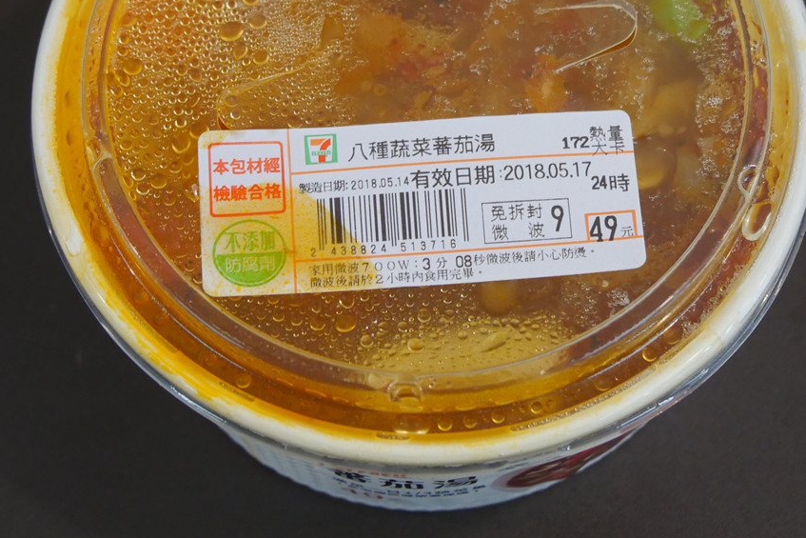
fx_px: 2441
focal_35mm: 109
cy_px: 164
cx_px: 431
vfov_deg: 12.5
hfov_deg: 18.7
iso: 1250
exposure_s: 1/80
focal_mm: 37
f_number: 4.6
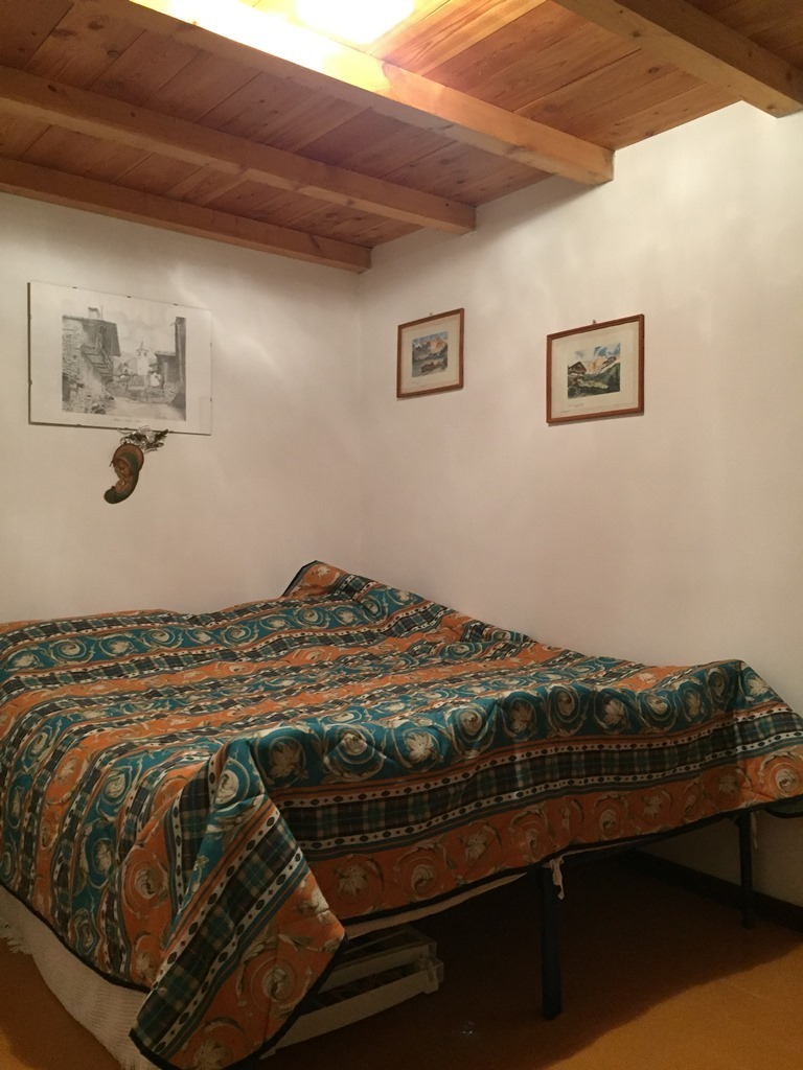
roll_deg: -0.4
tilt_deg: +0.0
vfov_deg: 61.7
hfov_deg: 48.2
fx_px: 897
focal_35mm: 29
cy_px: 535
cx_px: 402
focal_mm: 4.15
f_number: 2.2
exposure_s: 1/33
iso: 320
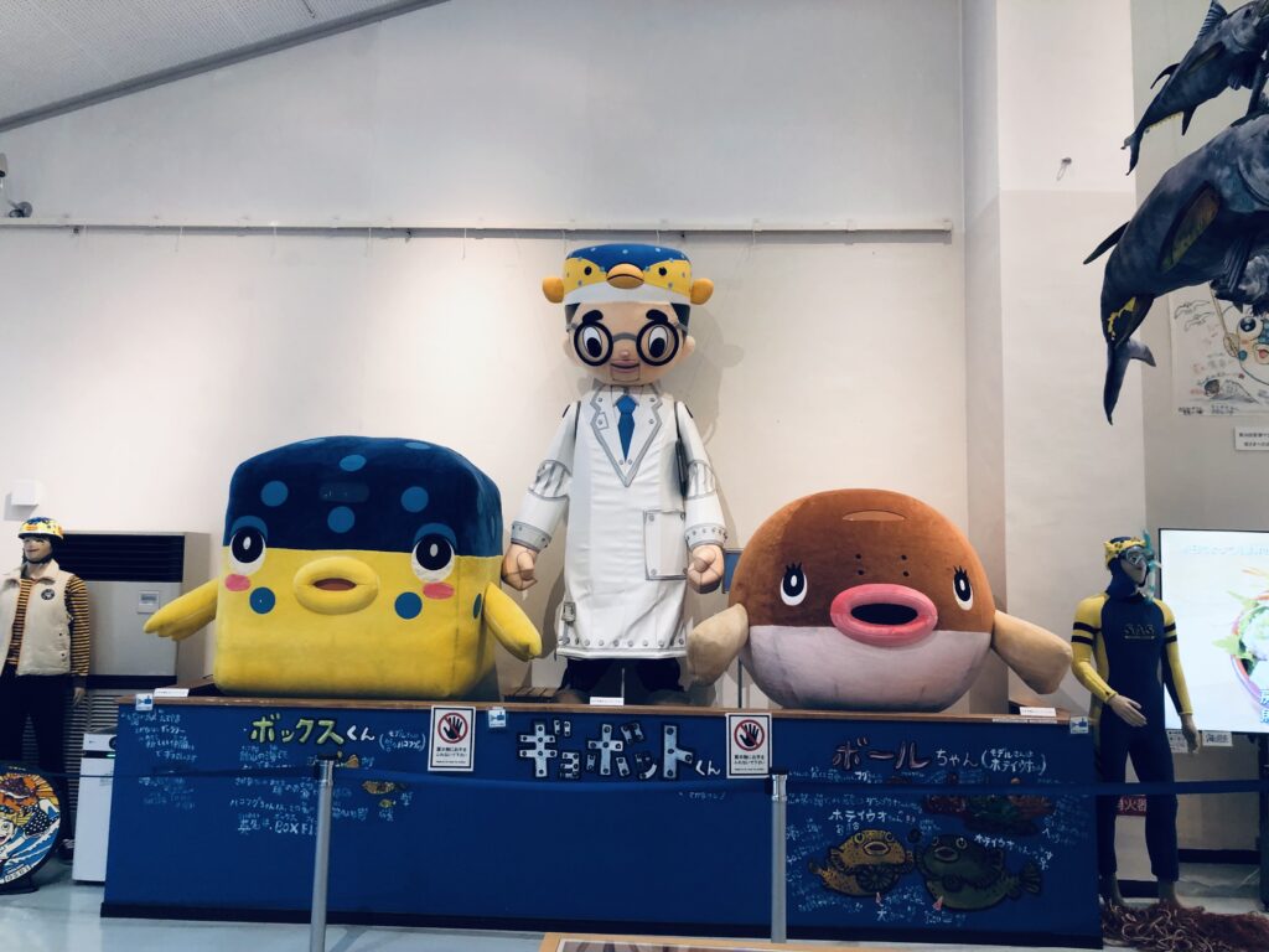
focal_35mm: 28
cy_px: 476
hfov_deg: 63.4
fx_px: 1026
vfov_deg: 49.7
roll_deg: -0.1
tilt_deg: +7.1
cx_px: 634
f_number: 1.8
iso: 32
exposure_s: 1/17
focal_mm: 4
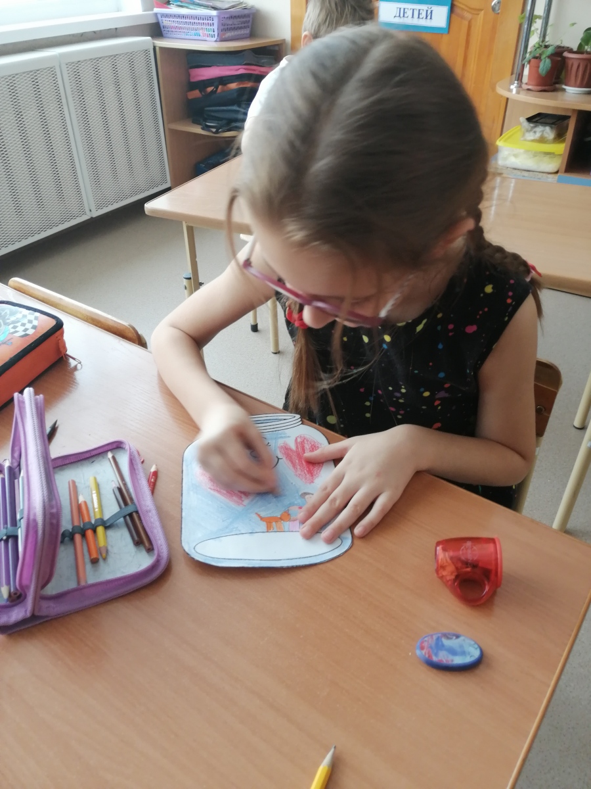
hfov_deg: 51.4
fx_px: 615
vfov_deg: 65.3
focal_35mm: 27
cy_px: 394
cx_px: 296
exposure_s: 1/50
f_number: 1.8
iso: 160
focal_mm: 3.96
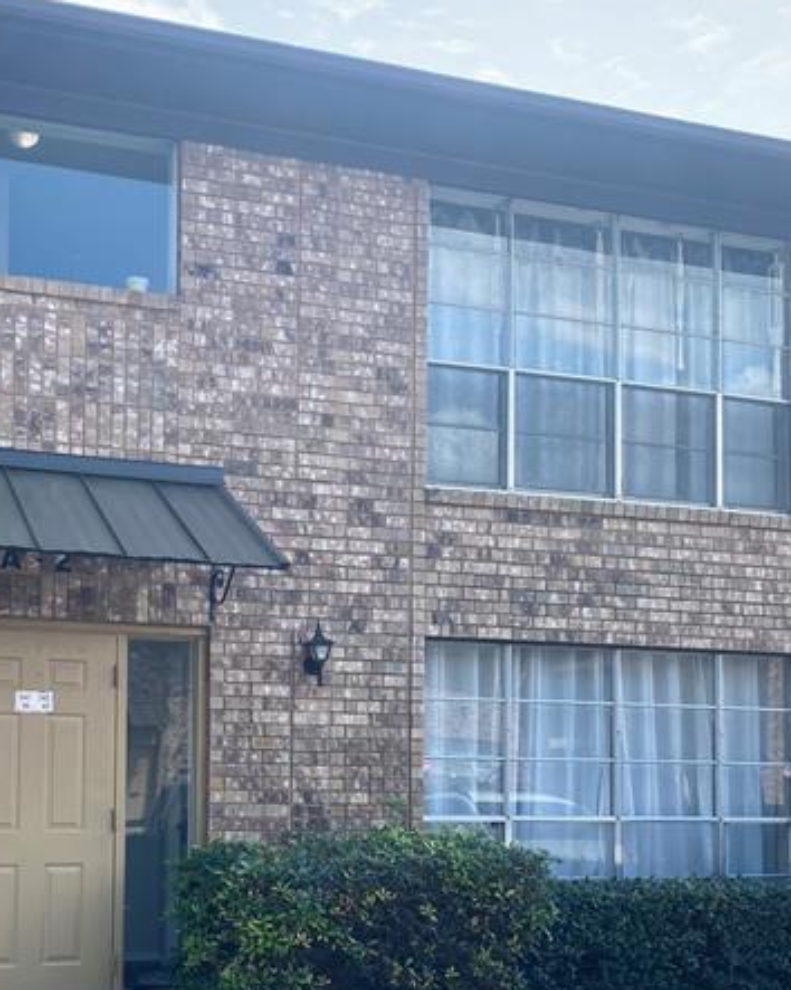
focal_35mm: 44
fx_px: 1288
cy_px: 733
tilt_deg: +3.3
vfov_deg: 40.9
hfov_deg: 33.4
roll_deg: -1.3
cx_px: 188
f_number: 1.8
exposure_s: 1/822
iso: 32
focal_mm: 4.25
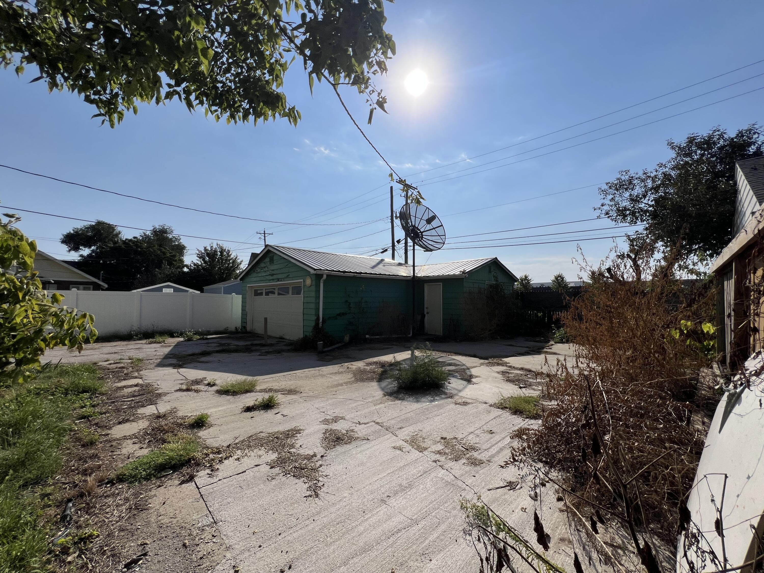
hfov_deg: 106.2
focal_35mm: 13
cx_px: 382
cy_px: 286
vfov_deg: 89.9
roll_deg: +0.2
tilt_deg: +2.2
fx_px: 287
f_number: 1.8
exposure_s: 1/5525
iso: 32
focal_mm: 1.57
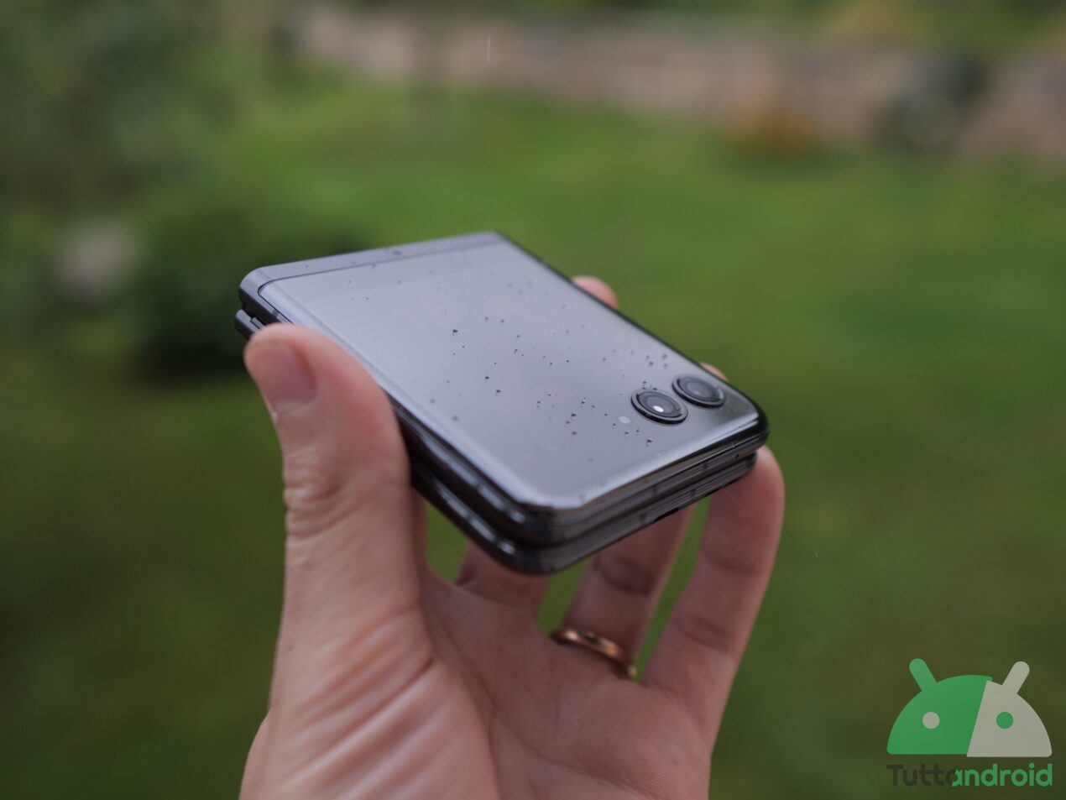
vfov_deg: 44.2
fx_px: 986
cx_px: 533
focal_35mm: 32
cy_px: 400
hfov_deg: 56.8
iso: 250
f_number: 1.8
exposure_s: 1/800
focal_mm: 16
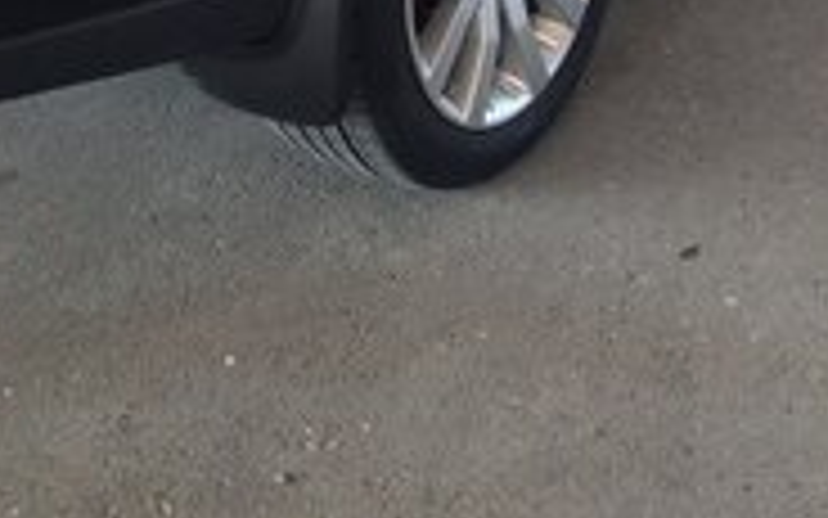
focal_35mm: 83
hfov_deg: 24.9
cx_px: 423
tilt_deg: -13.1
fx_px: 1873
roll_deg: +0.0
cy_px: -414
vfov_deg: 14.0
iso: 40
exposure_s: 1/100
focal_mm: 4.15
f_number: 2.2
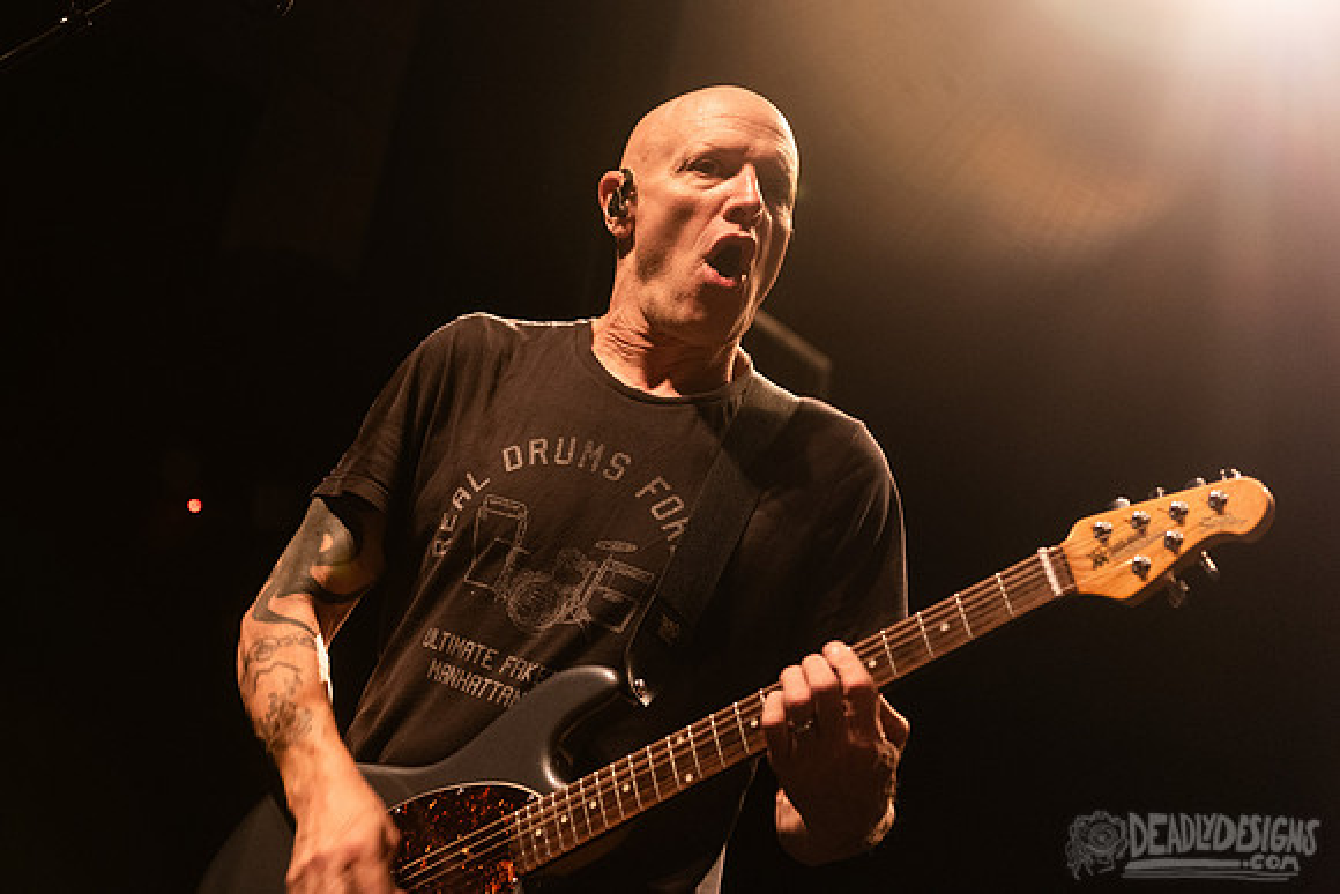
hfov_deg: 30.0
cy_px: 377
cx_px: 565
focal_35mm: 67
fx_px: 2499
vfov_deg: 20.3
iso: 3200
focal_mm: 58
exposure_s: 1/125
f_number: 3.2
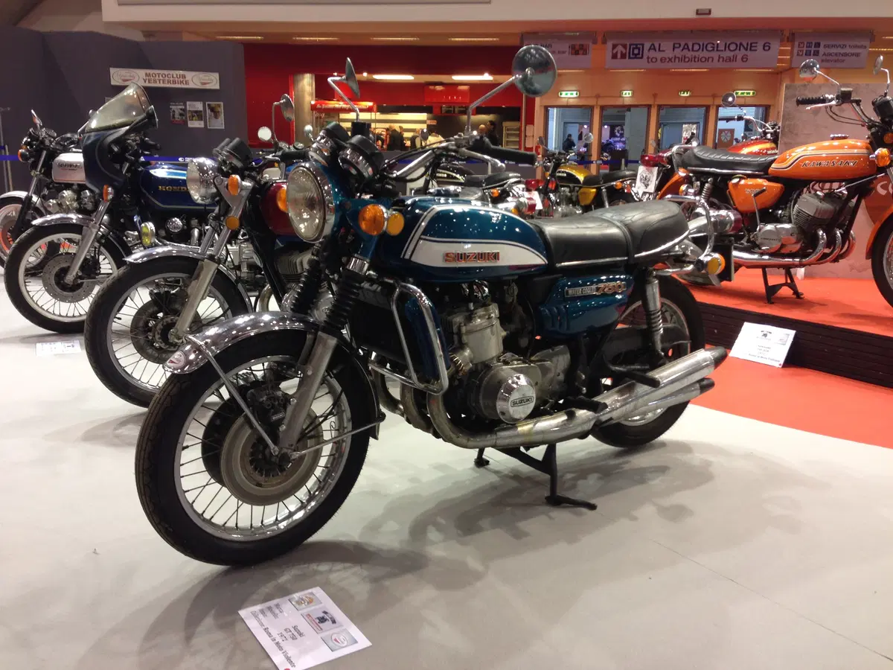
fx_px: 851
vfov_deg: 42.9
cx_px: 446
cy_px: 335
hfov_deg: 55.4
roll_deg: -0.1
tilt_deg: -14.6
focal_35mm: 33
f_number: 2.4
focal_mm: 4.12
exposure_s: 1/20
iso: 64
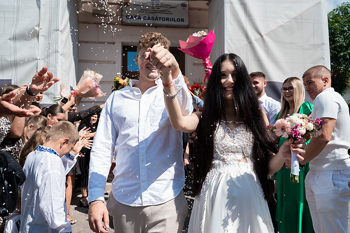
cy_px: 116
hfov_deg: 65.5
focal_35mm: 28
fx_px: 272
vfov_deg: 46.4
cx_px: 175
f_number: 5
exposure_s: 1/1000
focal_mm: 28
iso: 200
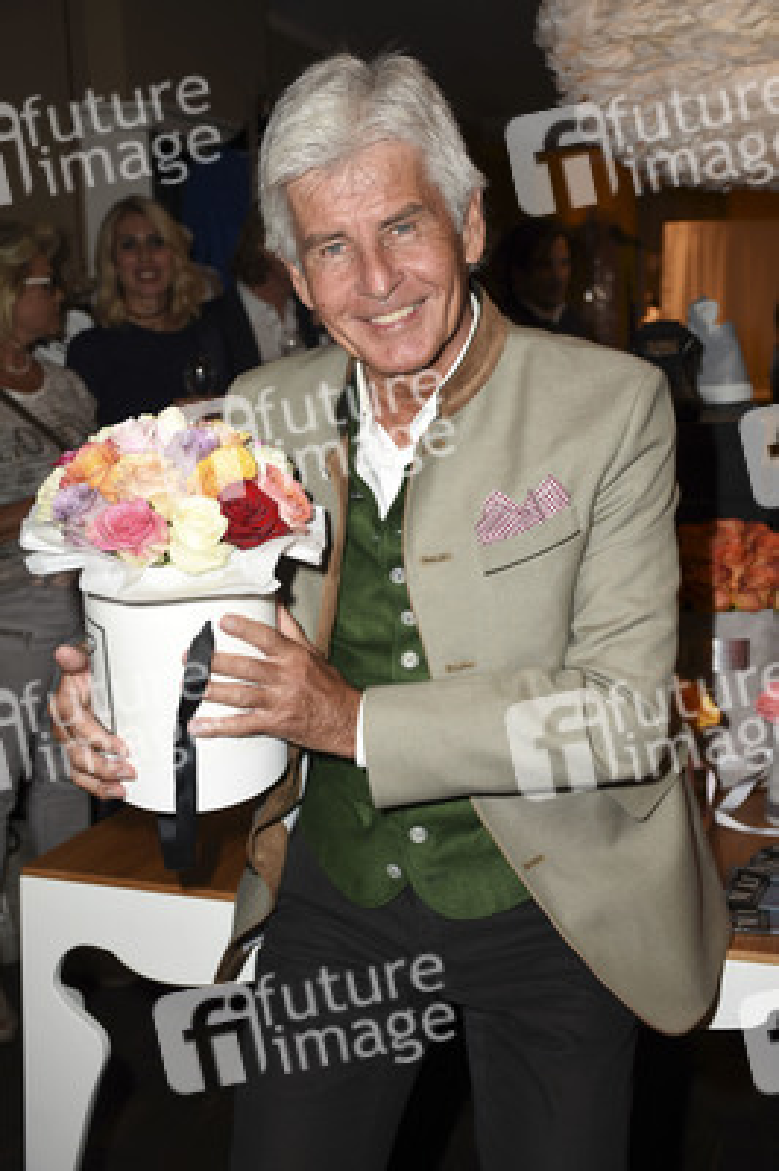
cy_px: 586
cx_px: 390
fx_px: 1658
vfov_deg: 38.9
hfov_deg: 26.4
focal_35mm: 51
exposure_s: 1/160
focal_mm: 34
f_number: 4.5
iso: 160
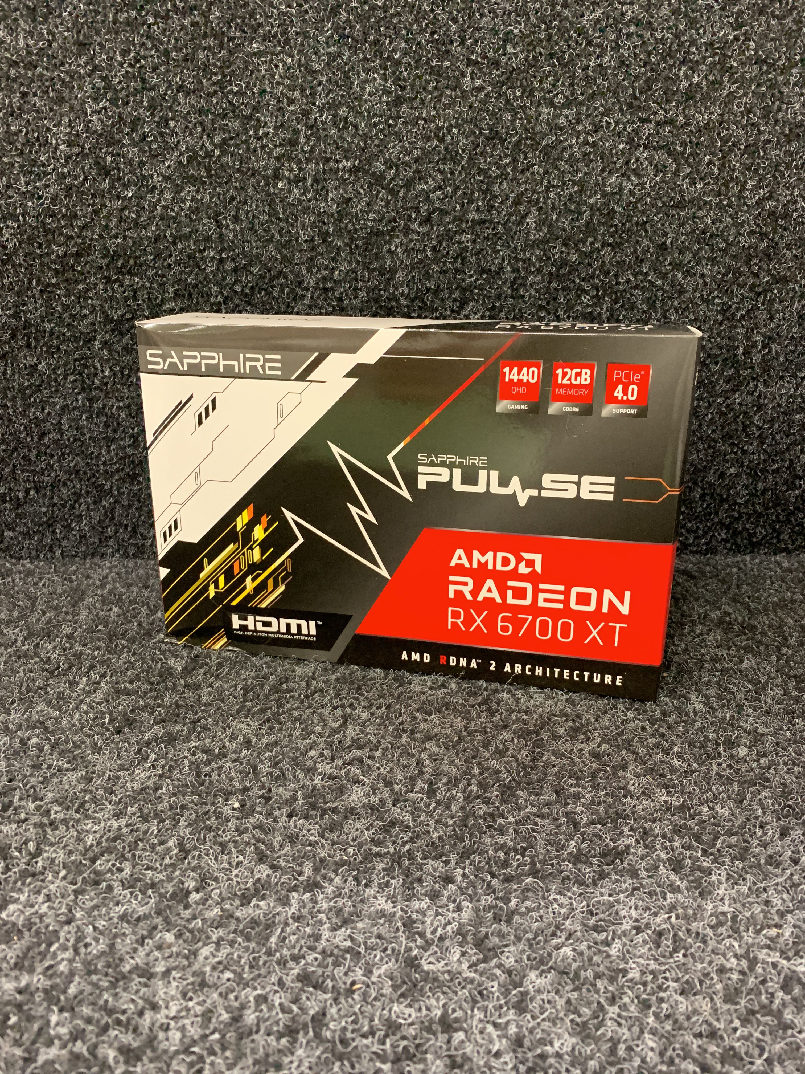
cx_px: 402
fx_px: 806
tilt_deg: -15.3
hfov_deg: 53.1
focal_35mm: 26
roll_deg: -0.1
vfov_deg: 67.3
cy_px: 537
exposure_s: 1/40
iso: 400
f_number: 1.8
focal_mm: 4.25
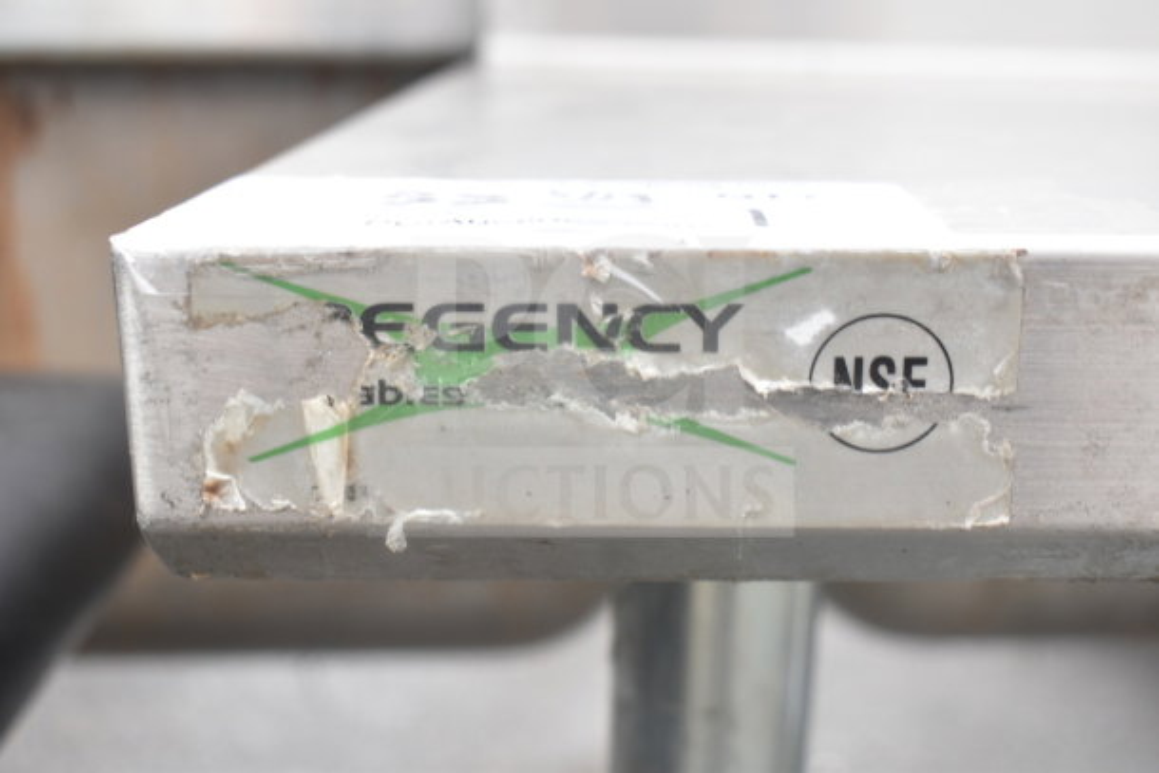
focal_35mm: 46
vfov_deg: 29.0
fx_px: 1497
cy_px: 386
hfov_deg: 42.3
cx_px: 580
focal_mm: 31
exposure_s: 1/100
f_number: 5
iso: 200
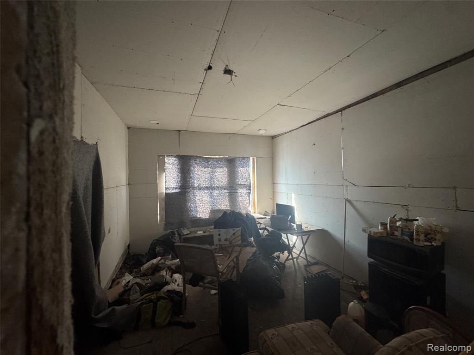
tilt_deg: +0.4
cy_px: 178
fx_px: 192
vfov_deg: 85.7
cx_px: 237
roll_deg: +1.5
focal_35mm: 14
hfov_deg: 102.1
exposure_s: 1/60
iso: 400
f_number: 2.2
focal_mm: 2.22
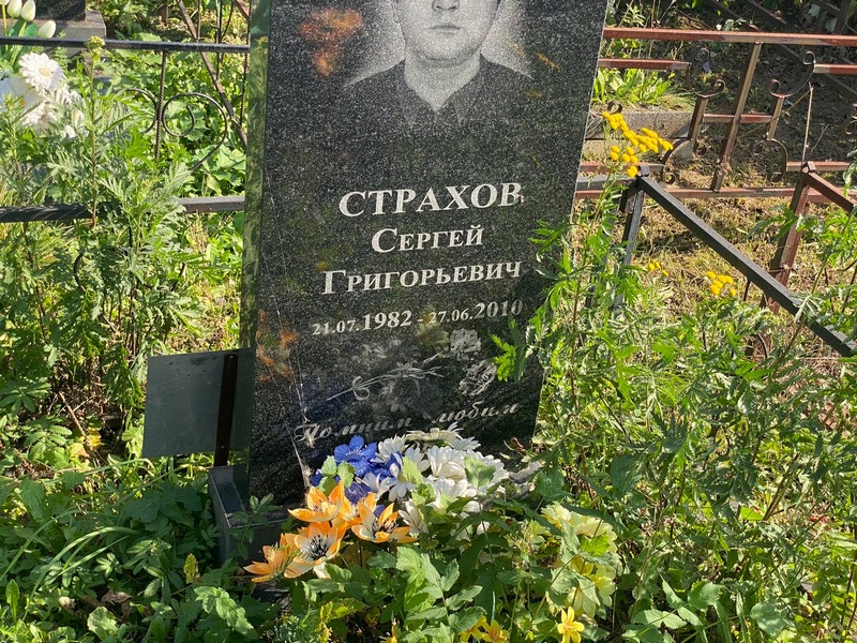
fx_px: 1287
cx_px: 428
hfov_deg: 36.8
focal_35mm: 52
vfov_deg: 28.0
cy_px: 322
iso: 20
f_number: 2
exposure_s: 1/340
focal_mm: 6
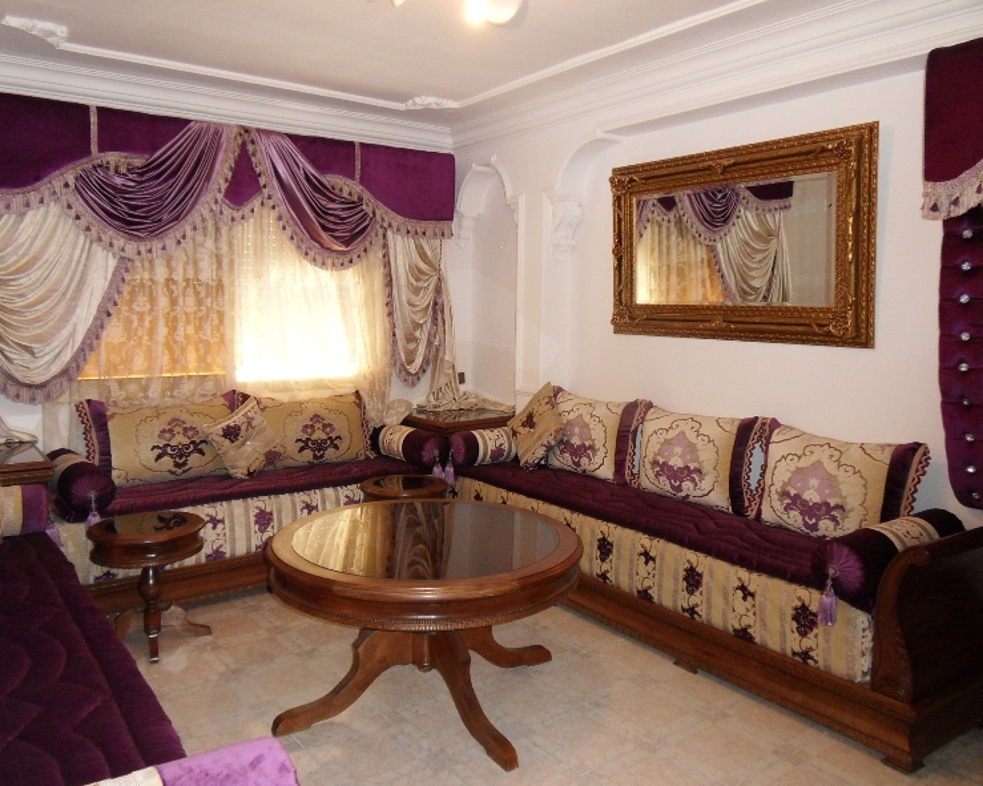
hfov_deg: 66.0
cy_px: 386
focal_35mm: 26
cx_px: 480
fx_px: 756
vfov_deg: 54.9
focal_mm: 4.2
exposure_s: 1/30
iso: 200
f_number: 3.3
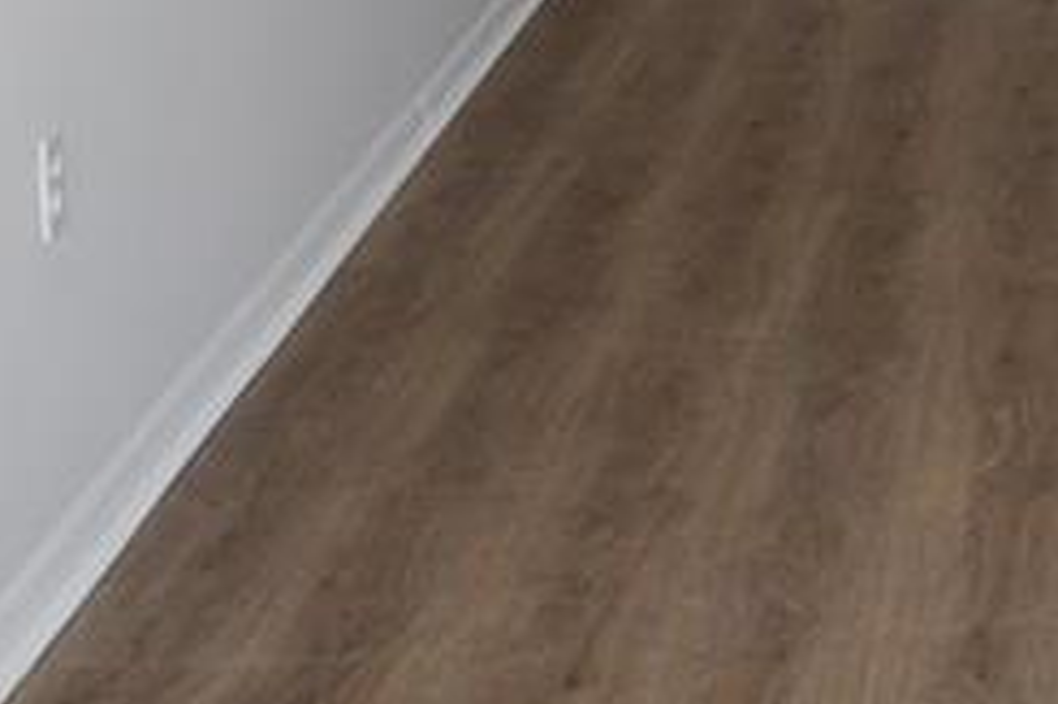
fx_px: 3319
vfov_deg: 10.9
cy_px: -752
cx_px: 1546
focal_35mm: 113
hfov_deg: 16.6
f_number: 5
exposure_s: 1/100
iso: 200
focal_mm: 18
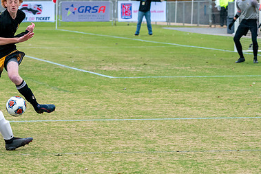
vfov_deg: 5.6
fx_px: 1784
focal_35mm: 246
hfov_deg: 8.3
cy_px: 34
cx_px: 29
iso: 2500
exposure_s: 1/800
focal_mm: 112
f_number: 5.6
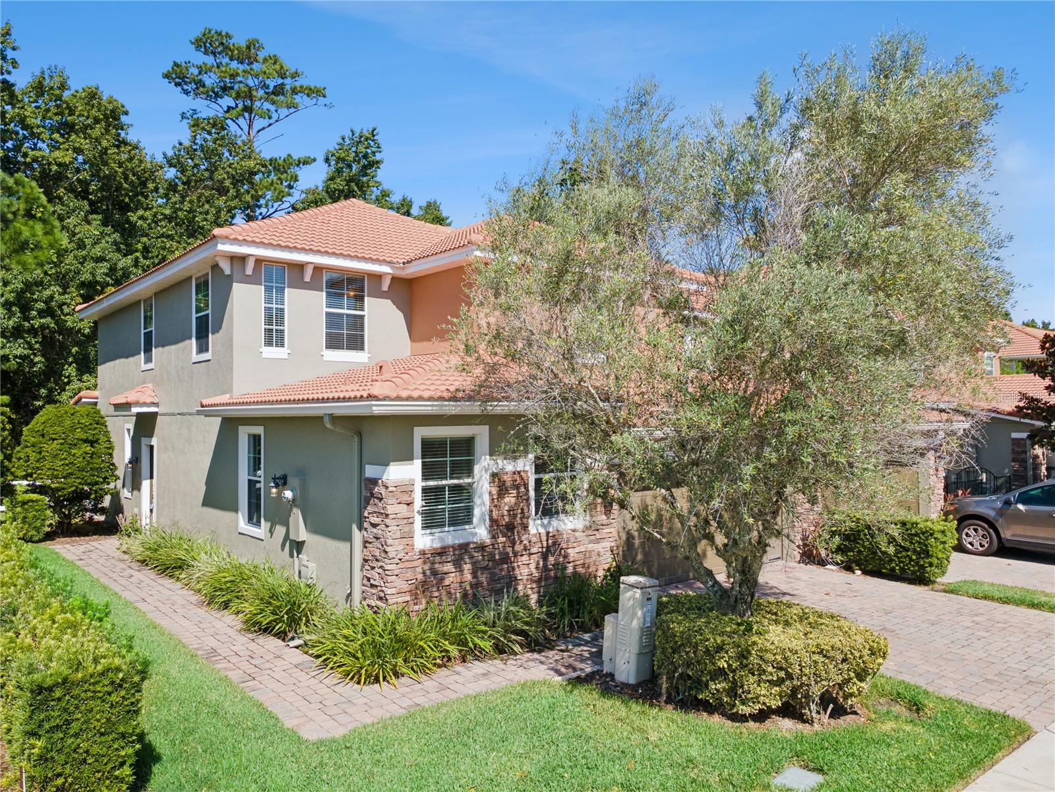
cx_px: 528
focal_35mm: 24
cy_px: 396
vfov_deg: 56.8
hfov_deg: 71.6
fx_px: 731
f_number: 2.8
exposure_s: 1/350
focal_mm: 4.5
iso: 110
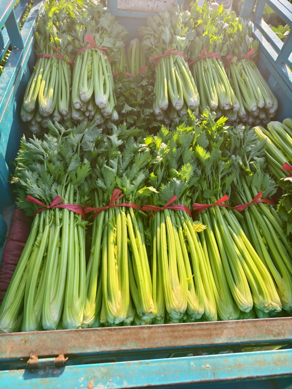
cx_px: 146
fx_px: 259
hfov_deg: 58.9
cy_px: 194
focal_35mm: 23
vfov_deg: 73.9
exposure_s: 1/328
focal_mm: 5.6
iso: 71
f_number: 1.57
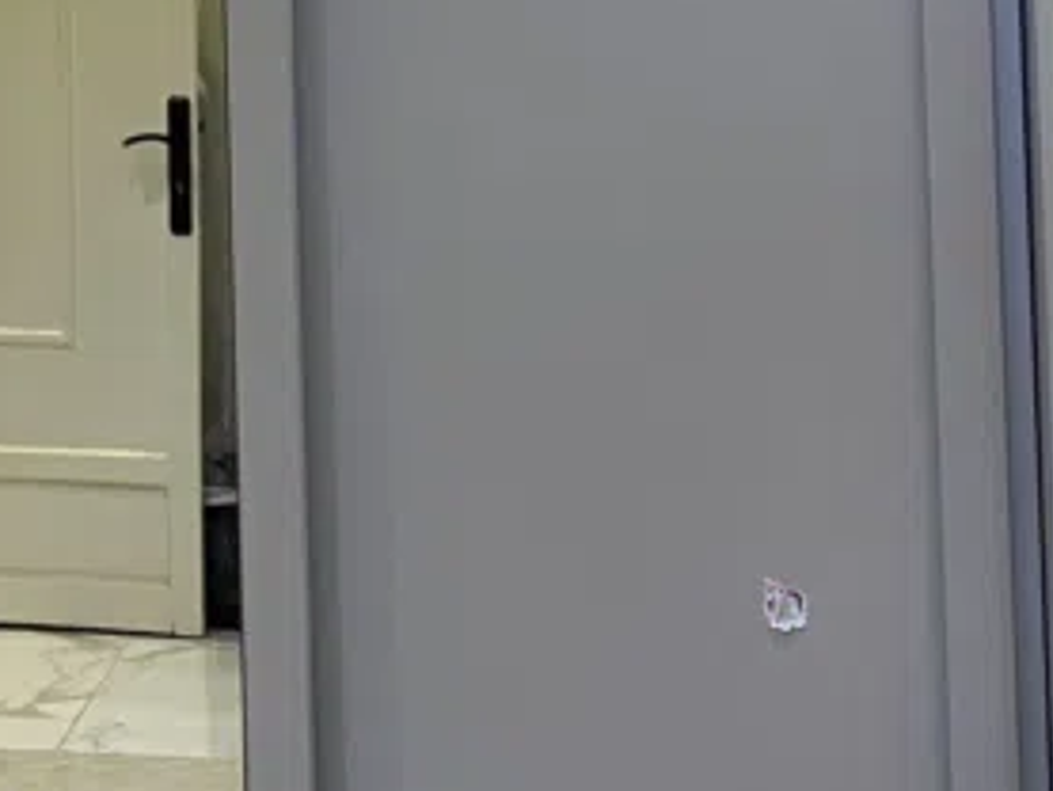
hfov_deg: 29.8
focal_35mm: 60
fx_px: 1826
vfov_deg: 23.1
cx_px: -23
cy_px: -65
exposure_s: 1/60
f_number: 1.8
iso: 320
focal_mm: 4.25
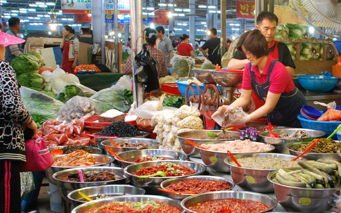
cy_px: 127
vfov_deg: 20.9
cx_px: 257
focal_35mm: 62
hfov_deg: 32.3
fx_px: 576
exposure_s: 1/60
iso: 800
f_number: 3.8
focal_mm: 22
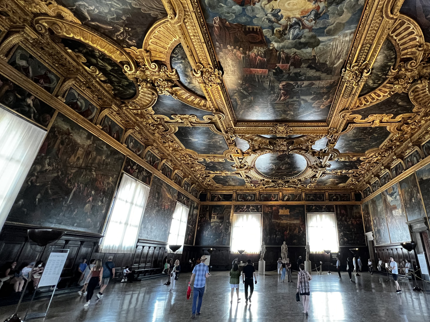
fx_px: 224
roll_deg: +0.3
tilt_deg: +25.3
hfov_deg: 85.0
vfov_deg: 71.4
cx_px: 283
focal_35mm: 18
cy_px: 145
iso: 400
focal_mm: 1.57
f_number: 1.8
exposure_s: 1/50
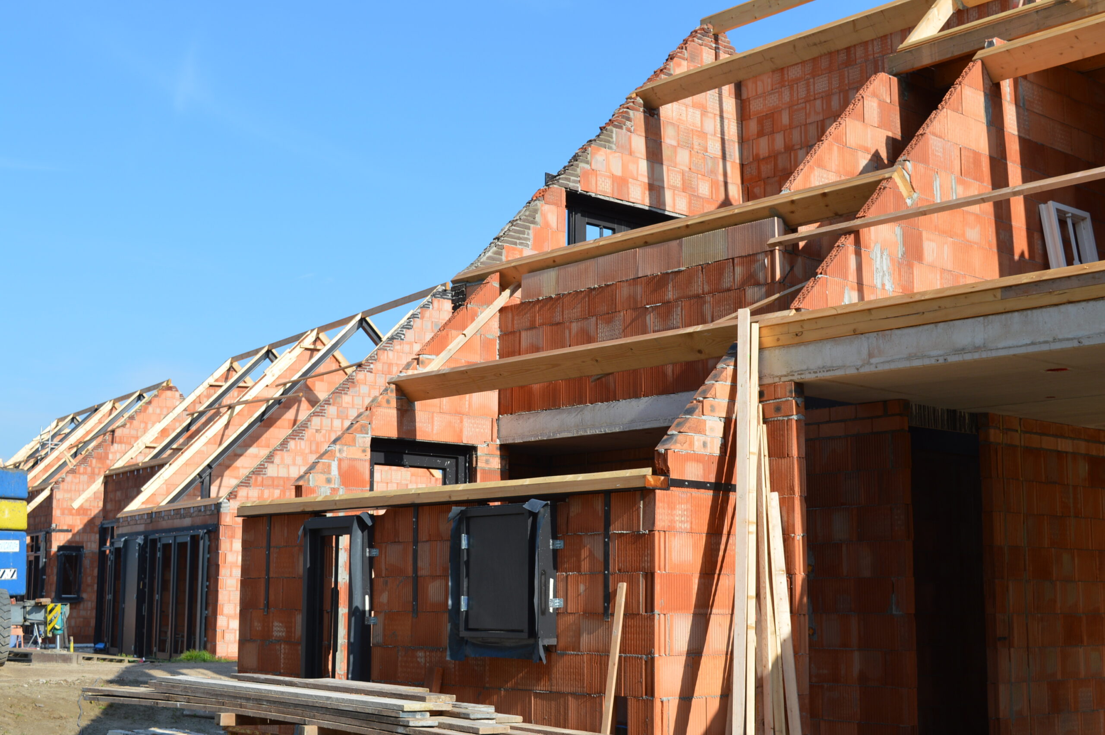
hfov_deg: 38.9
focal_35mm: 51
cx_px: 552
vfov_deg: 26.4
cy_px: 368
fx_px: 1564
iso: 100
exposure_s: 1/250
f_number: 8
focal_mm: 34
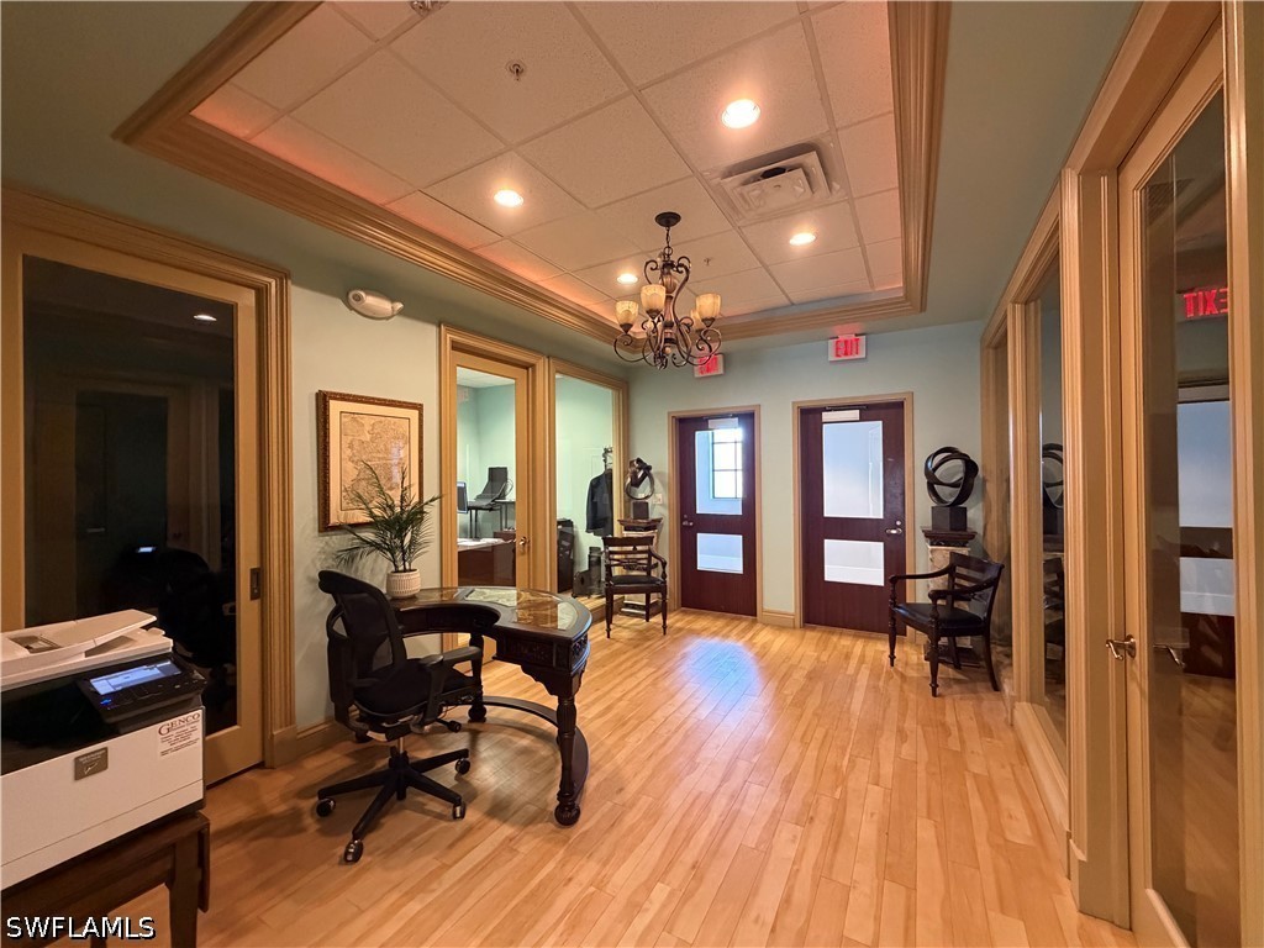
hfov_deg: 102.1
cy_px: 474
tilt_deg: -0.1
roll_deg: +0.5
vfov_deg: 85.7
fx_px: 511
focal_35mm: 14
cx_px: 632
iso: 640
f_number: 2.2
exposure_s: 1/60
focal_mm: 2.22
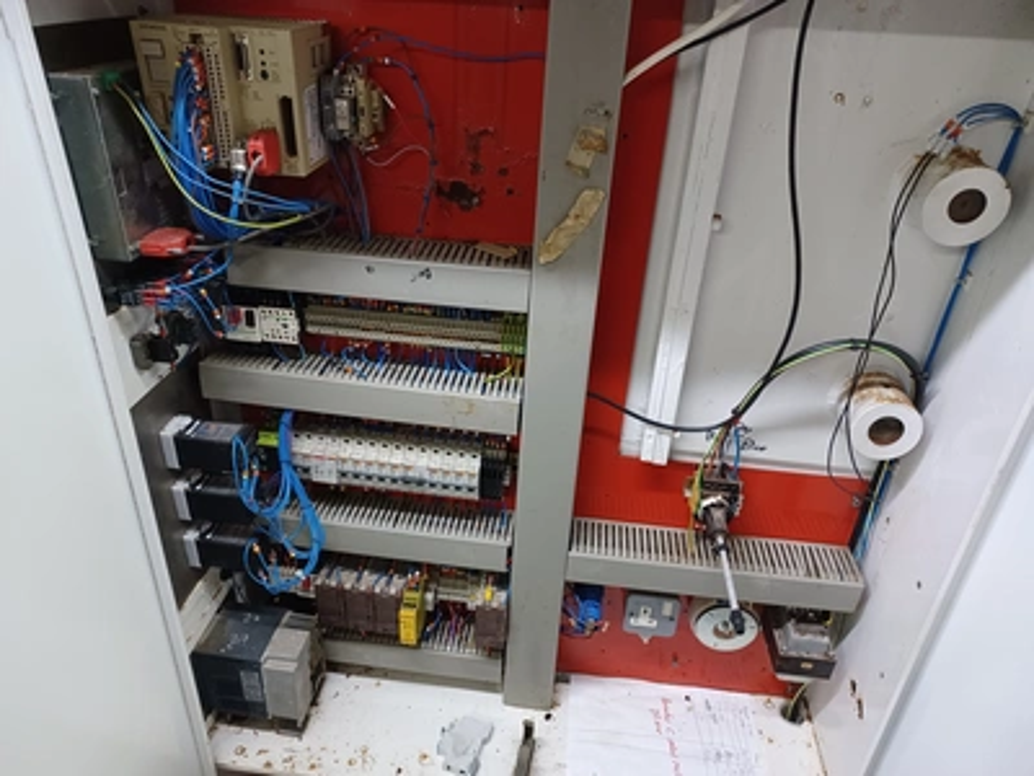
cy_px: 388
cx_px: 517
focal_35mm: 25
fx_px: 747
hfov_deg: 69.4
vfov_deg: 54.9
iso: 400
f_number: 1.8
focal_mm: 4.6
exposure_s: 1/33.3
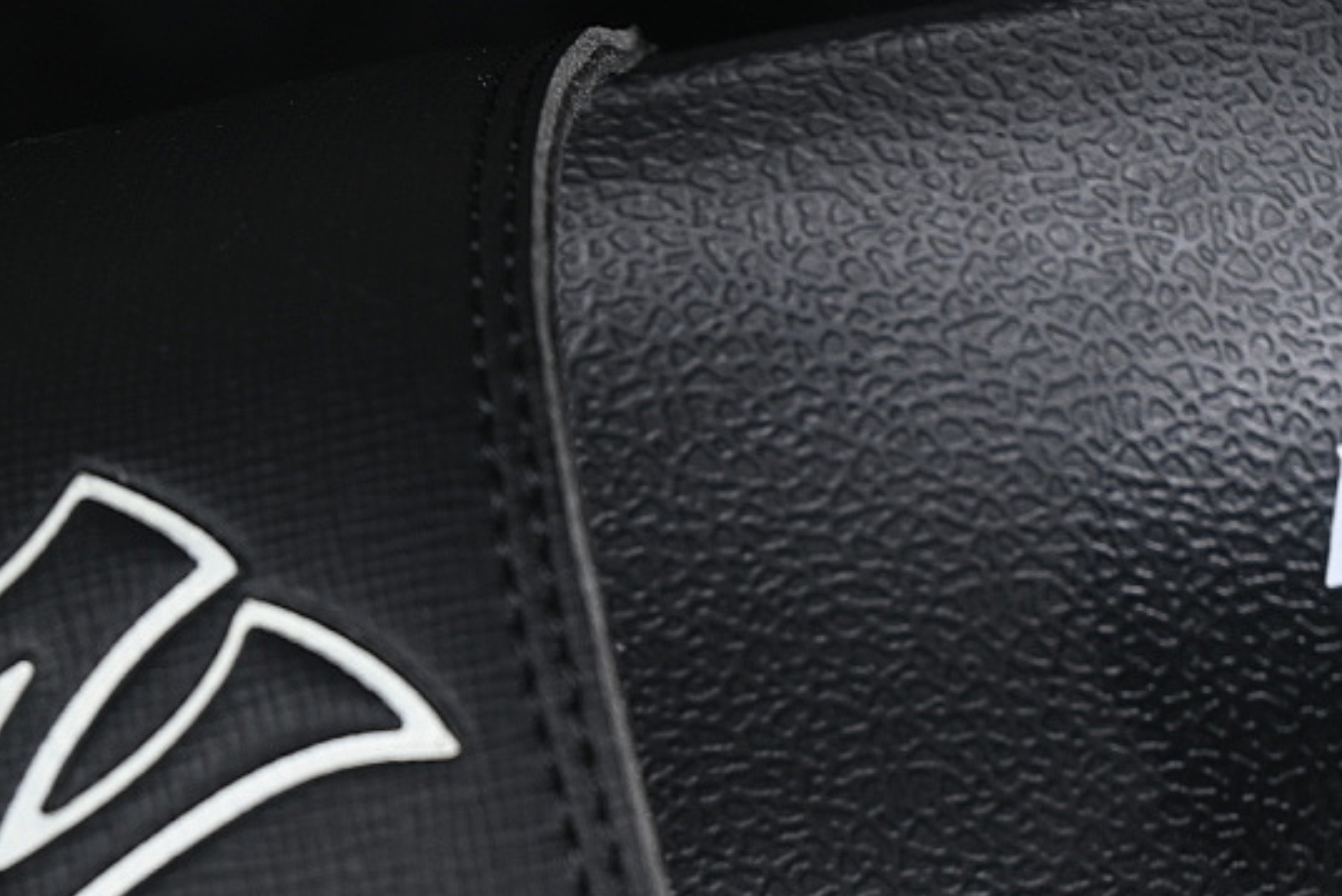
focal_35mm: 151
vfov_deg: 9.1
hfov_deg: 13.6
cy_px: 821
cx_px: 578
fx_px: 5632
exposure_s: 1/60
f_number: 6.3
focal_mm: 50
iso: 160
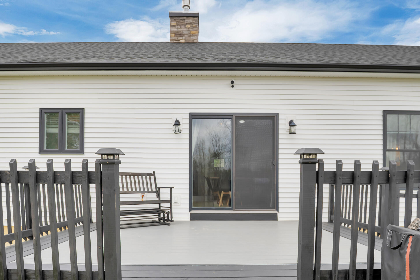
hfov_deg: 81.2
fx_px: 245
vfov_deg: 59.4
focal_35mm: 21
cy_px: 154
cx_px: 209
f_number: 4
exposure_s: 1/4000
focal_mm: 16
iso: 500
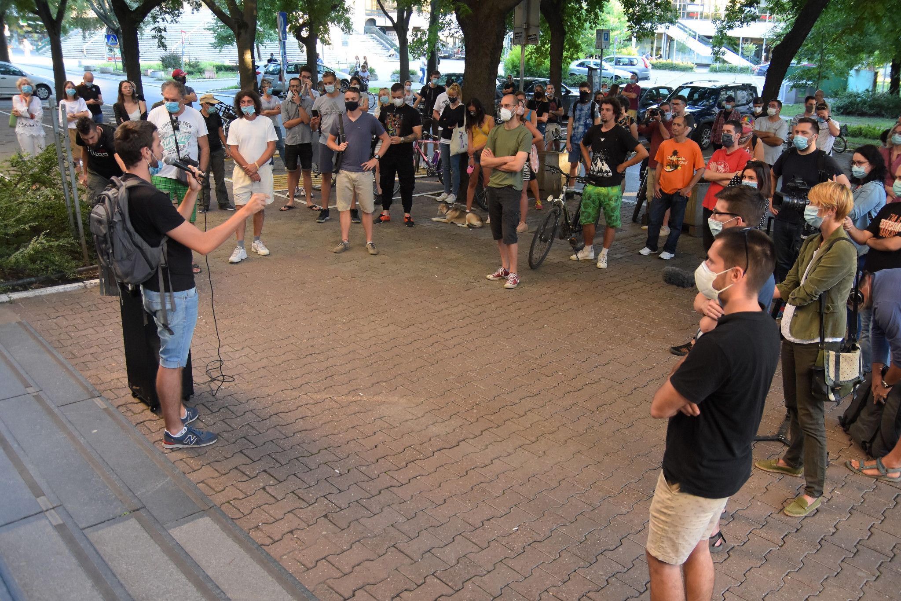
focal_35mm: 48
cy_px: 300
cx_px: 450
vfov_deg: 28.1
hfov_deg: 41.1
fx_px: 1201
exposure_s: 1/250
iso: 1000
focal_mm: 32
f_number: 4
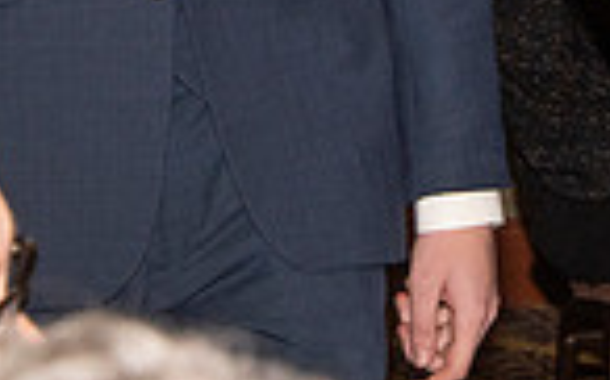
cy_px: -398
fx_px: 7525
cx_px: 660
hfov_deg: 4.6
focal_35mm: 453
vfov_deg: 2.9
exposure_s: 1/160
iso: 1000
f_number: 10
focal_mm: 98
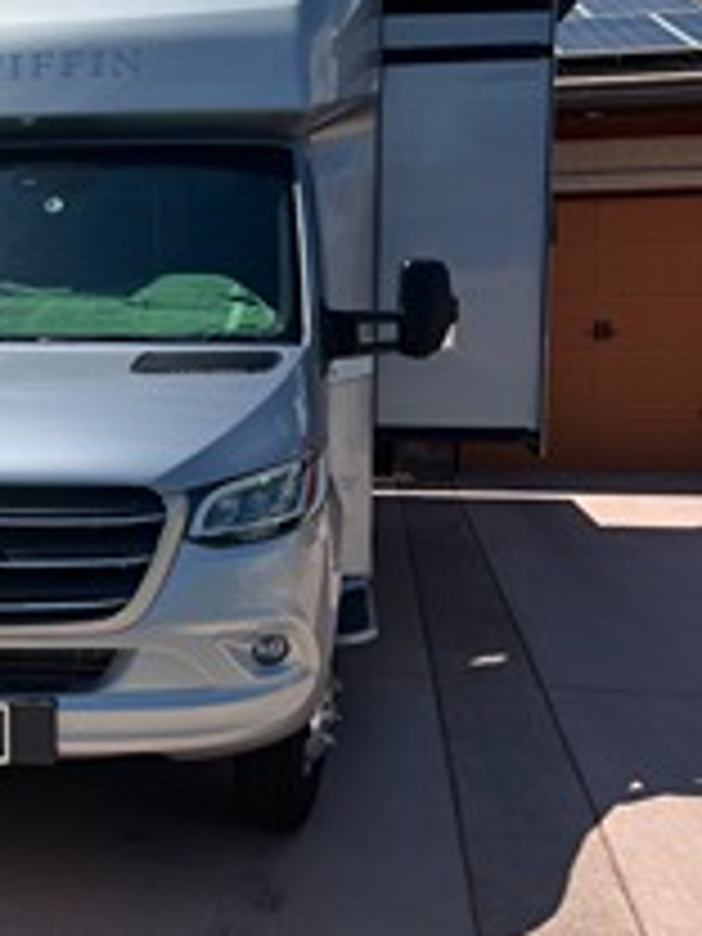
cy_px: 396
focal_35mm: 50
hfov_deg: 28.1
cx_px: 81
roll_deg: +1.7
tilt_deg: -3.6
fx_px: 1352
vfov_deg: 38.1
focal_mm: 5.7
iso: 50
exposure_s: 1/5587
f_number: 1.5
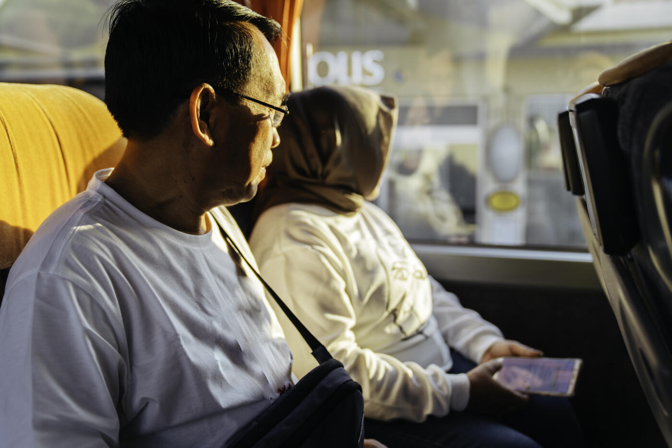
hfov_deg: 55.8
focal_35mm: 34
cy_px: 224
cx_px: 336
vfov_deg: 38.9
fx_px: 635
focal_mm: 34
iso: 100
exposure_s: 1/90
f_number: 2.8
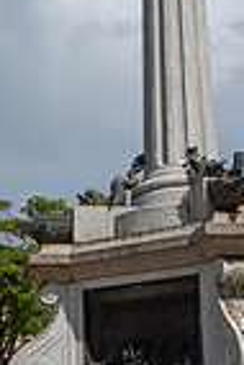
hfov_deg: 18.0
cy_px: 213
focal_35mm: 76
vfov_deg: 26.6
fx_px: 771
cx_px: 116
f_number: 8
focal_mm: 24
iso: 64
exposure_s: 1/200
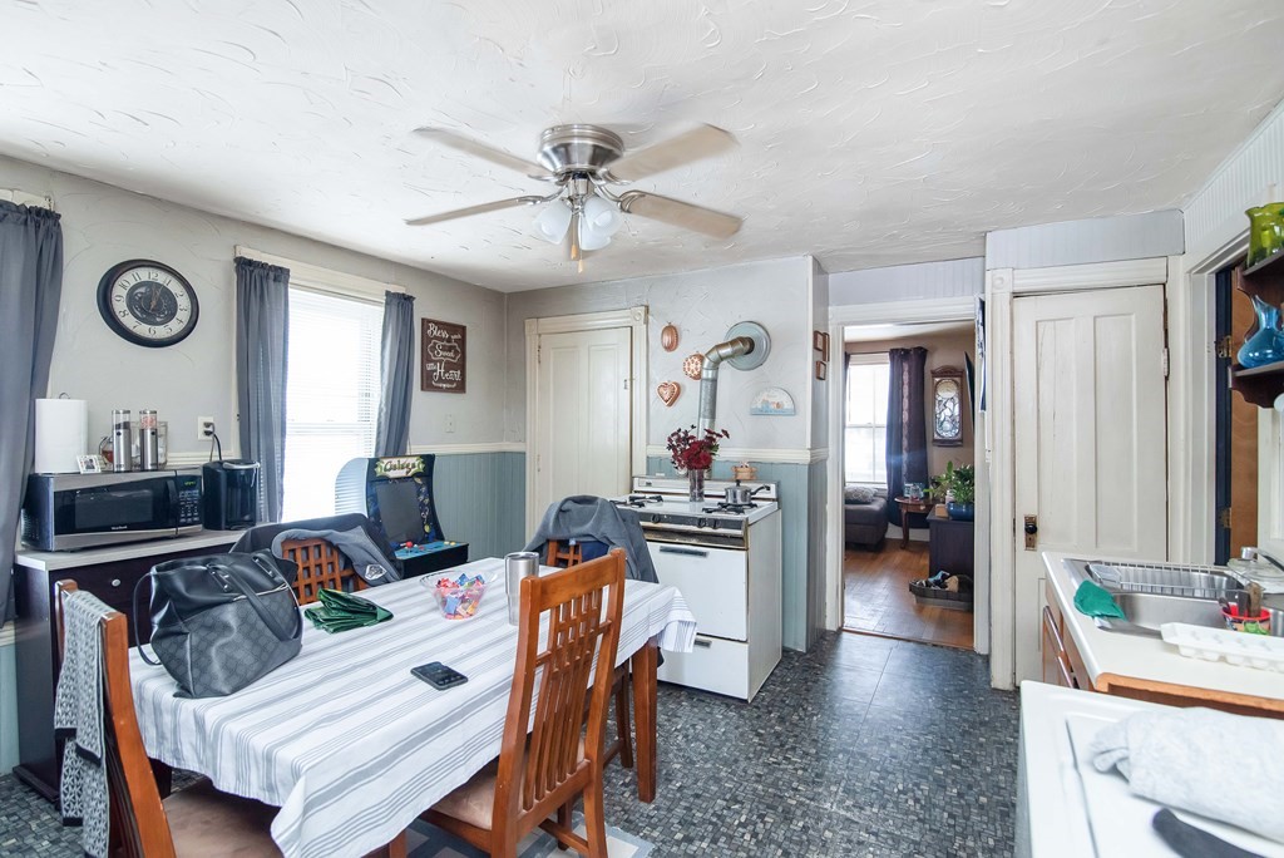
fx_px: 571
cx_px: 642
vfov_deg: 73.8
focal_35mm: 16
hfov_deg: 96.7
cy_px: 429
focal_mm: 16
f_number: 5
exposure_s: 1/100
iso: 800
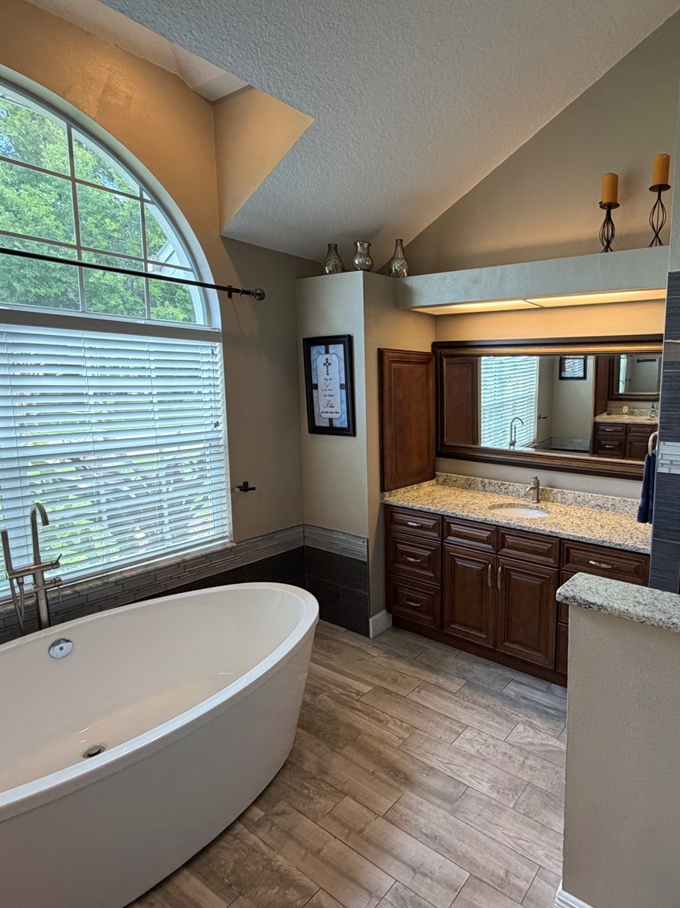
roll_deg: -1.1
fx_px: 498
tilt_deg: -6.2
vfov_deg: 84.7
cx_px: 487
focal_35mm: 19
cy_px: 447
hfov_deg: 65.6
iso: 320
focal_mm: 2.22
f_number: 2.2
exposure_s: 1/120
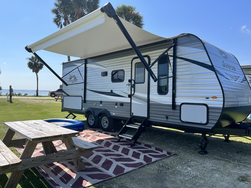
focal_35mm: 26
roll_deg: -0.9
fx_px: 189
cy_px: 94
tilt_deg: -0.3
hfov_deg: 67.3
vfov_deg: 53.1
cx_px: 126
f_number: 1.5
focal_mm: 5.7
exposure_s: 1/3165
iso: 50
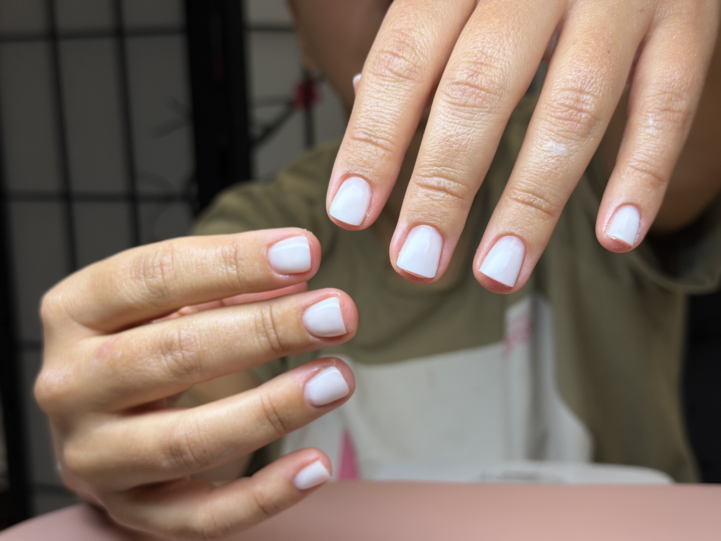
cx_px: 360
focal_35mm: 48
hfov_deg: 39.7
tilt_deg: -10.2
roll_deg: +2.2
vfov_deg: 30.3
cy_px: 270
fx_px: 1000
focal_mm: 6.76
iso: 64
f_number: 1.78
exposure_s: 1/669
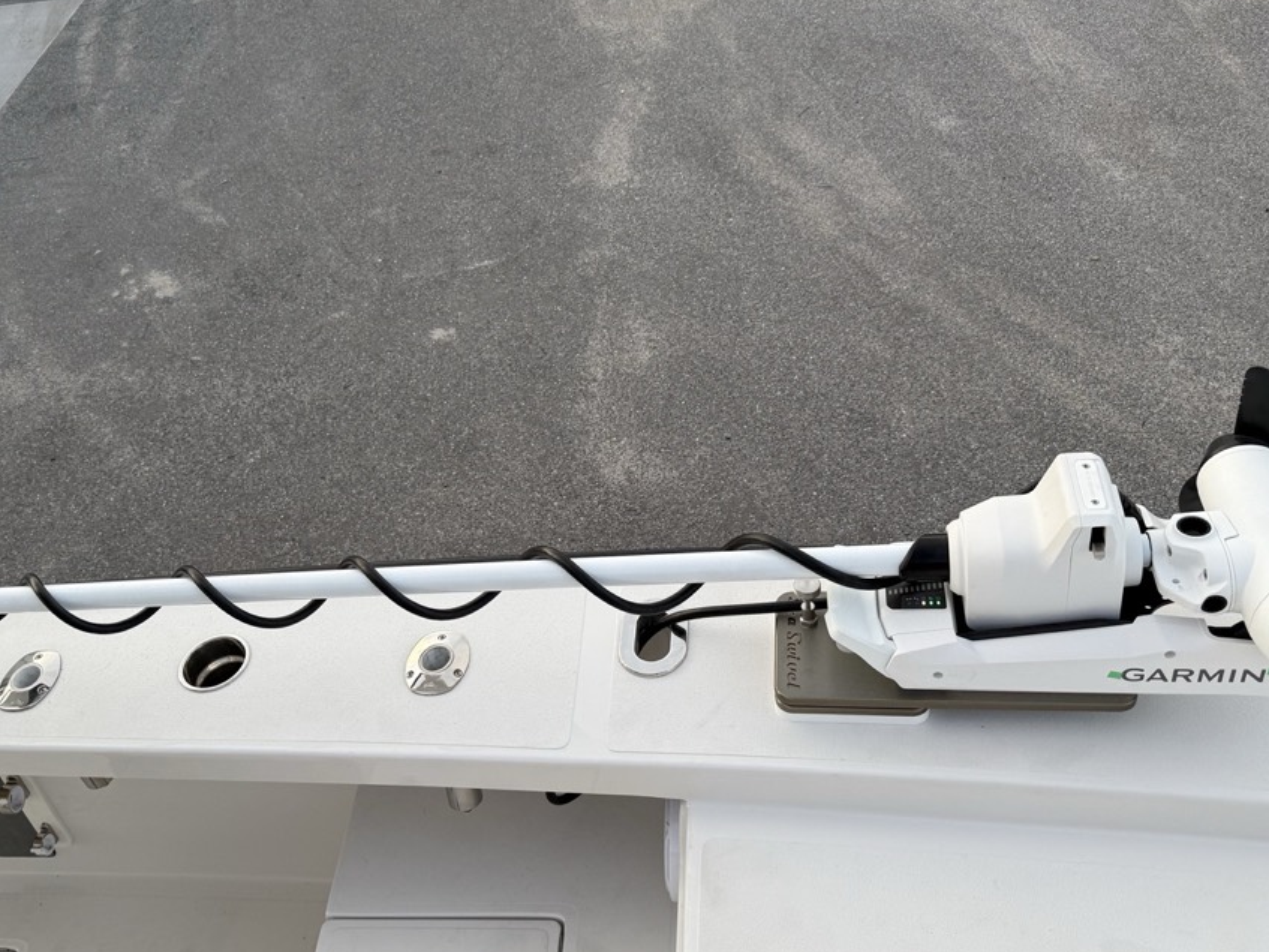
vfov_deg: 41.8
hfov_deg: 53.7
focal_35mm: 34
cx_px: 538
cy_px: 496
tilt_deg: -43.0
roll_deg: +14.3
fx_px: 1246
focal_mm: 6.76
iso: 80
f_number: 1.78
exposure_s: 1/440
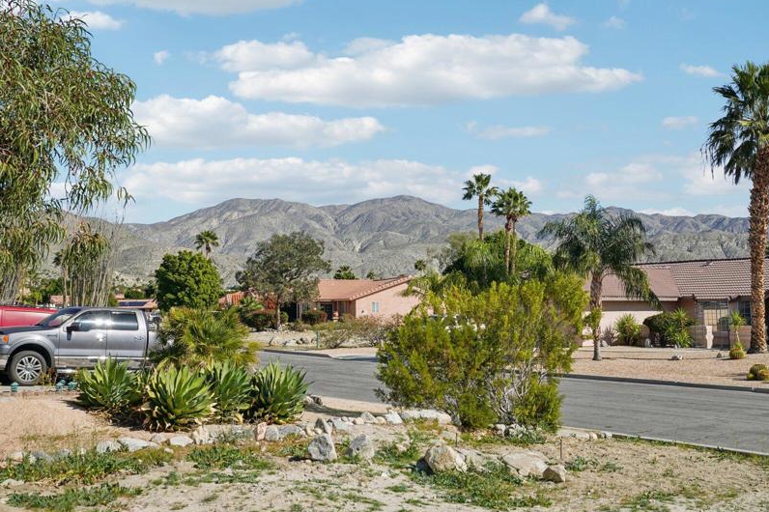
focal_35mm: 45
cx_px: 384
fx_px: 961
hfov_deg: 43.6
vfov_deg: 29.8
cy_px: 213
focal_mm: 35
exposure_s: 1/400
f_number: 8
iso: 100
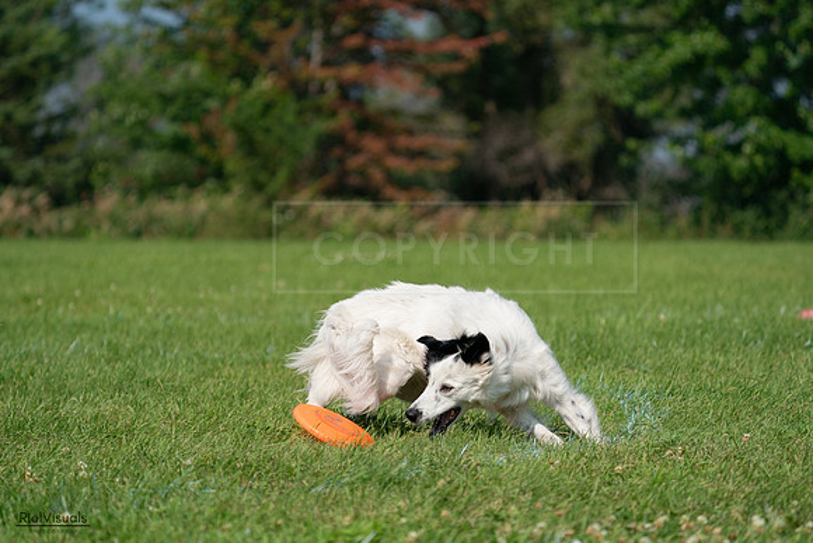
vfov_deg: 6.9
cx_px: 406
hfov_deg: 10.3
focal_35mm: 200
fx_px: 4518
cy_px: 272
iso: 400
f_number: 5.6
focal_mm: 200
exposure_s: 1/4000
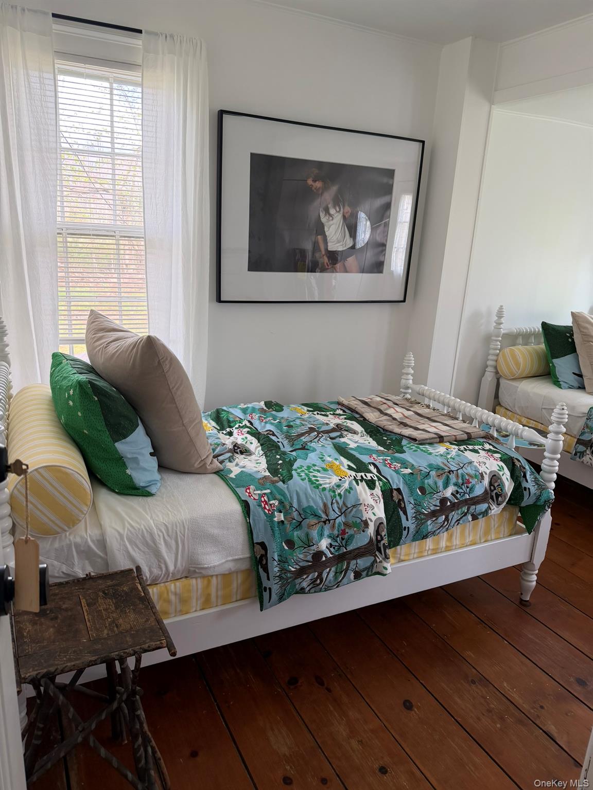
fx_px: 548
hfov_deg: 56.8
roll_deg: -2.7
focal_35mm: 24
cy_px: 395
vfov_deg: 71.6
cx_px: 296
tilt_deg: -16.0
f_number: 1.78
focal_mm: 6.76
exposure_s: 1/121
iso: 160
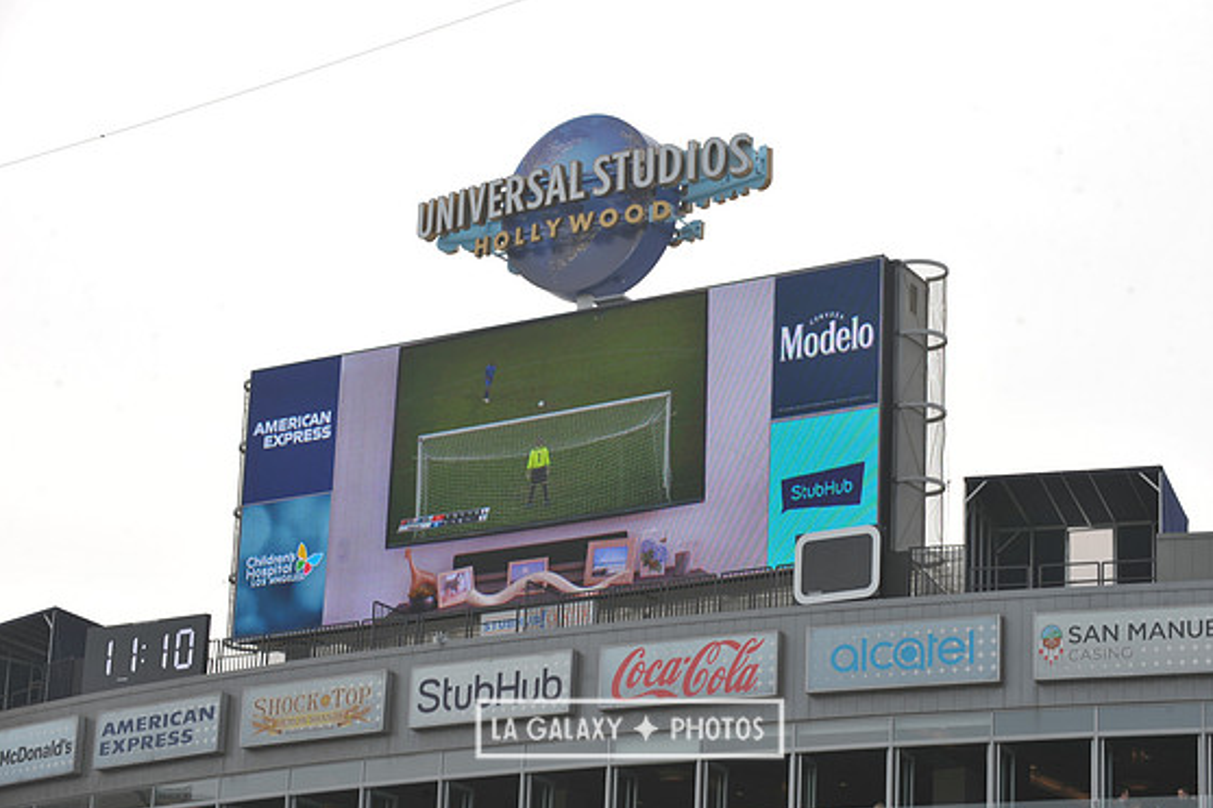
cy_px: 401
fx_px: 3436
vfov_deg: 13.4
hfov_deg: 20.0
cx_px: 629
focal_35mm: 102
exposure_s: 1/400
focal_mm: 98
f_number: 10
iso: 200
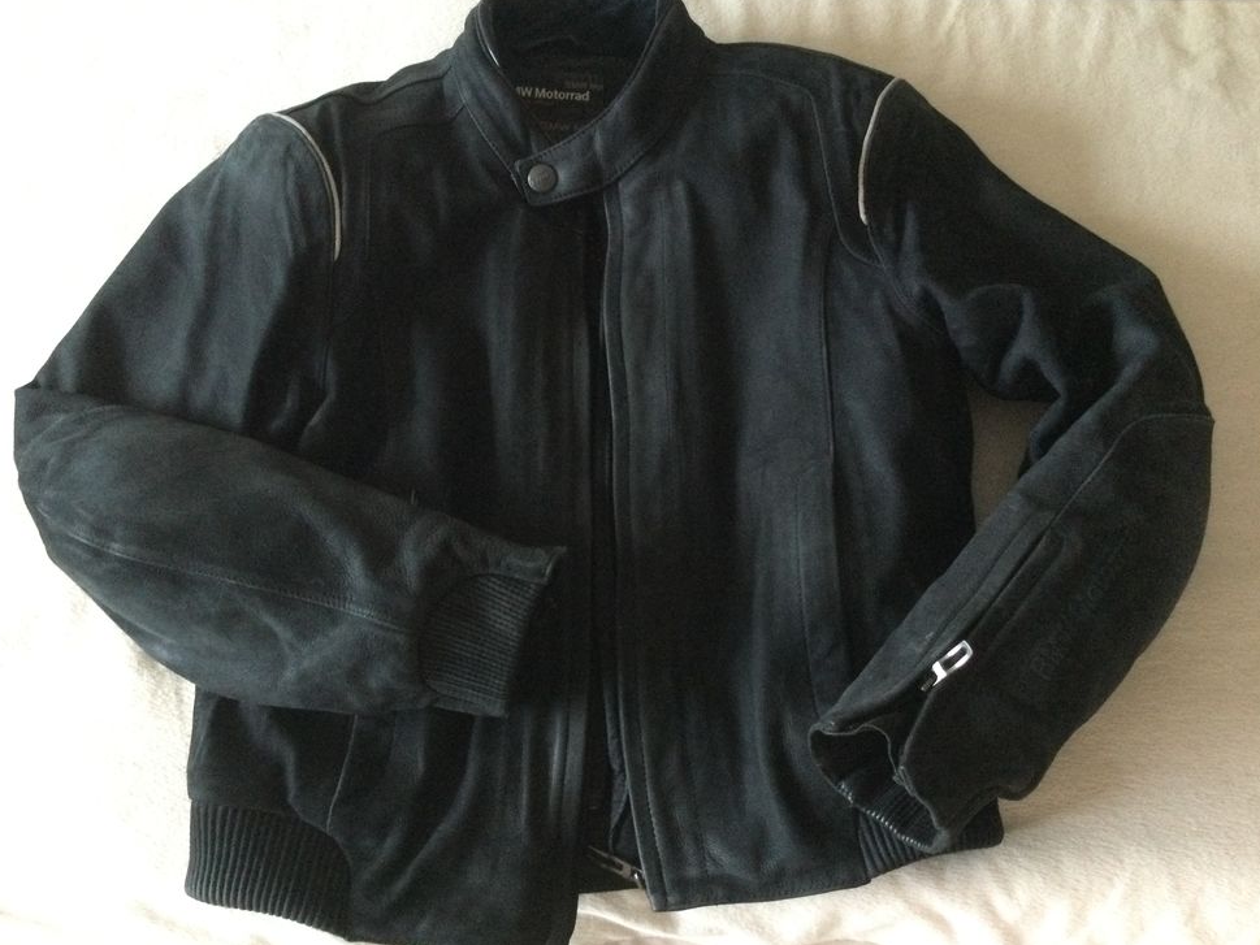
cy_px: 461
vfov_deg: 44.2
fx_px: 1165
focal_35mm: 32
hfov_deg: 56.8
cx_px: 629
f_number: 2.4
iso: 640
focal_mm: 3.3
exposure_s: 1/17
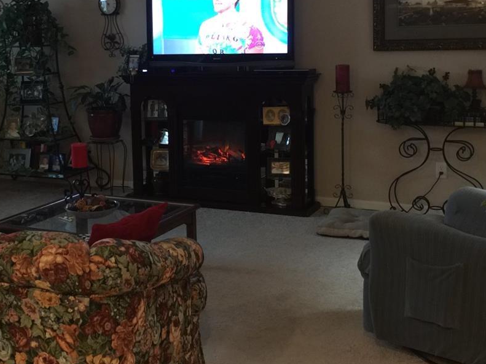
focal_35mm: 55
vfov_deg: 26.4
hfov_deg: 34.6
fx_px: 772
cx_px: 157
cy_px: 122
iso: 64
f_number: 2.2
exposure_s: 1/4
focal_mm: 4.15
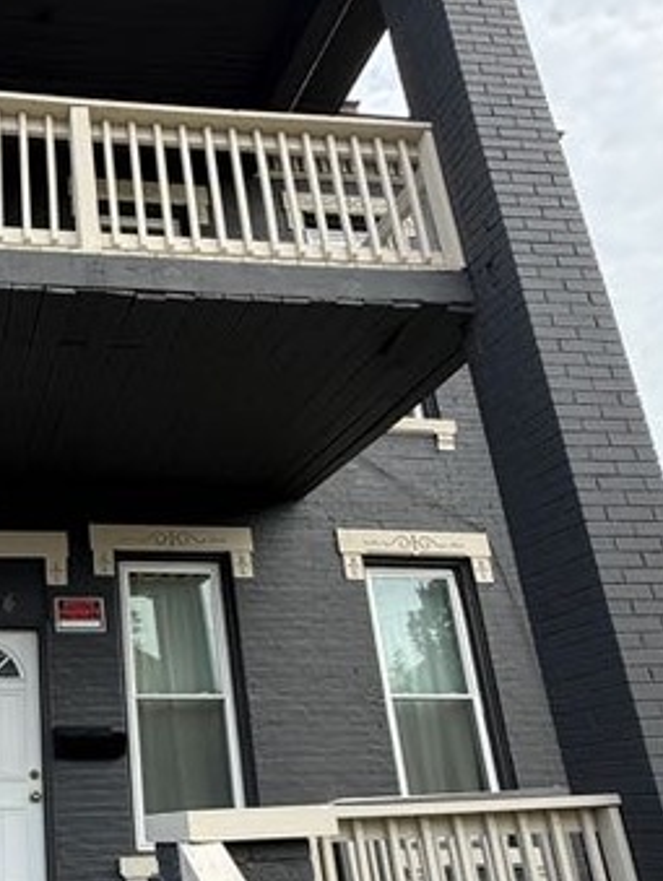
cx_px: 3
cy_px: 574
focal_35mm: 33
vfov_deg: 54.4
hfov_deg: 38.3
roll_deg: +1.6
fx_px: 841
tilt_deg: +18.2
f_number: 2.2
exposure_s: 1/596
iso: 50
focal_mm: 2.22
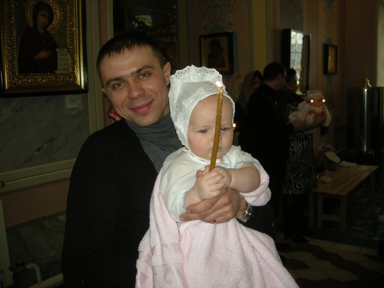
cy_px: 144
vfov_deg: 40.7
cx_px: 192
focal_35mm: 35
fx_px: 388
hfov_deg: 52.6
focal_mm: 5.7
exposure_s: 1/30
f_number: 2.8
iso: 64
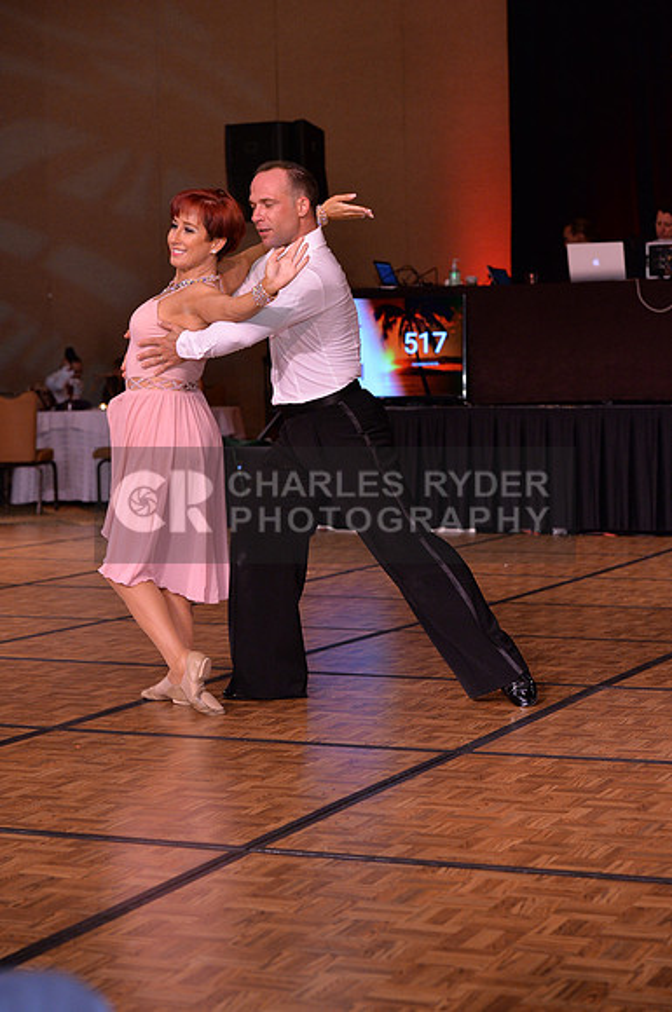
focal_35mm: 78
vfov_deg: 26.0
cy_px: 506
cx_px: 336
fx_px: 2190
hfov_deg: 17.4
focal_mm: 78
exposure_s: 1/250
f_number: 5
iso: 2000
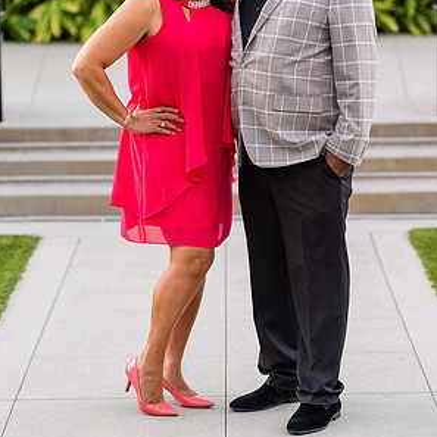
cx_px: 217
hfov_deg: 11.8
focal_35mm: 148
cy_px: 131
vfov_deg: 11.8
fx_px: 2114
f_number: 2.8
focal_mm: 115
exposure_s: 1/250
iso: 1250
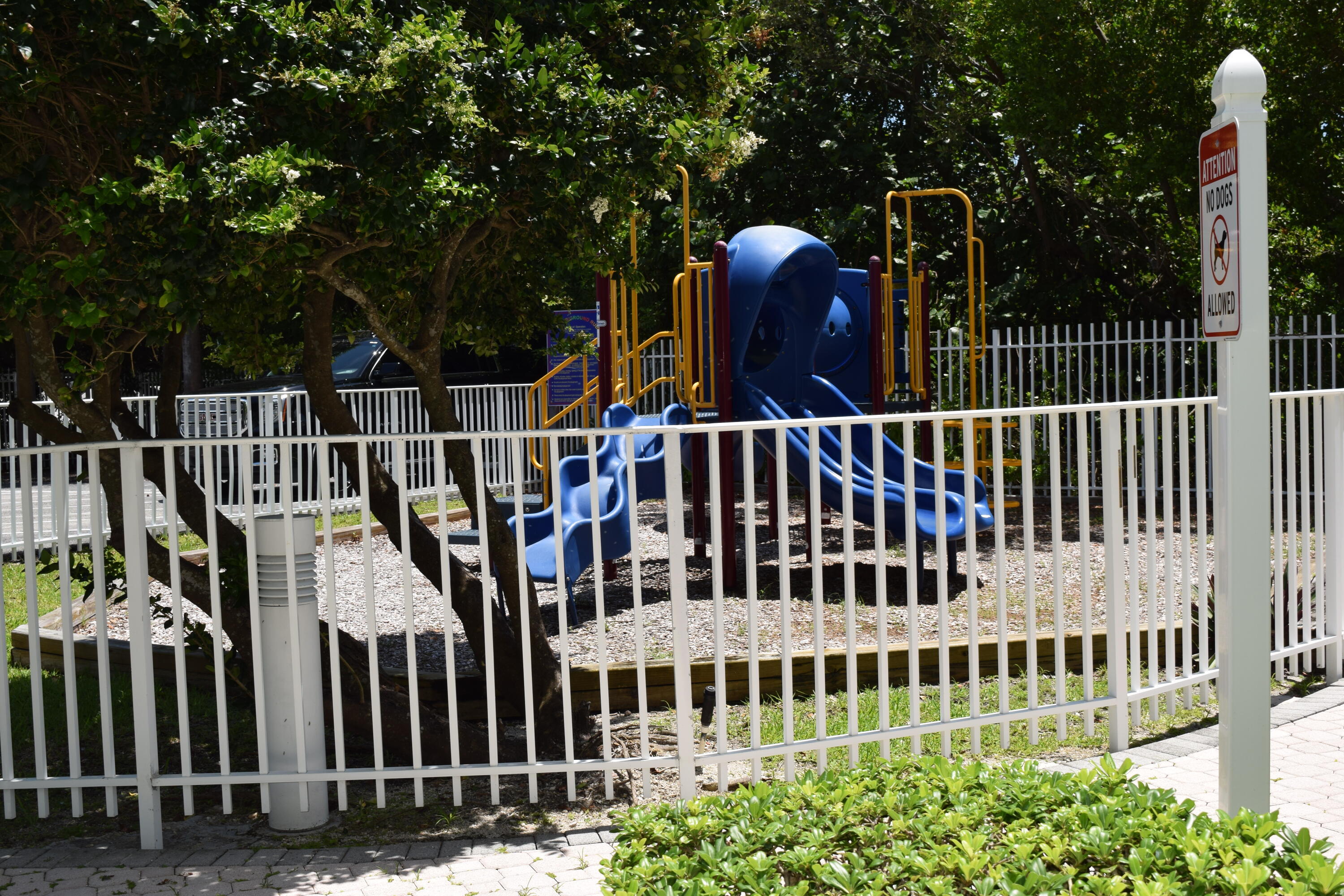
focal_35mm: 44
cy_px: 448
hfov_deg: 45.0
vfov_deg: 30.8
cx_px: 672
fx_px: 1624
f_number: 9
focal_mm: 29
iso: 100
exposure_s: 1/200
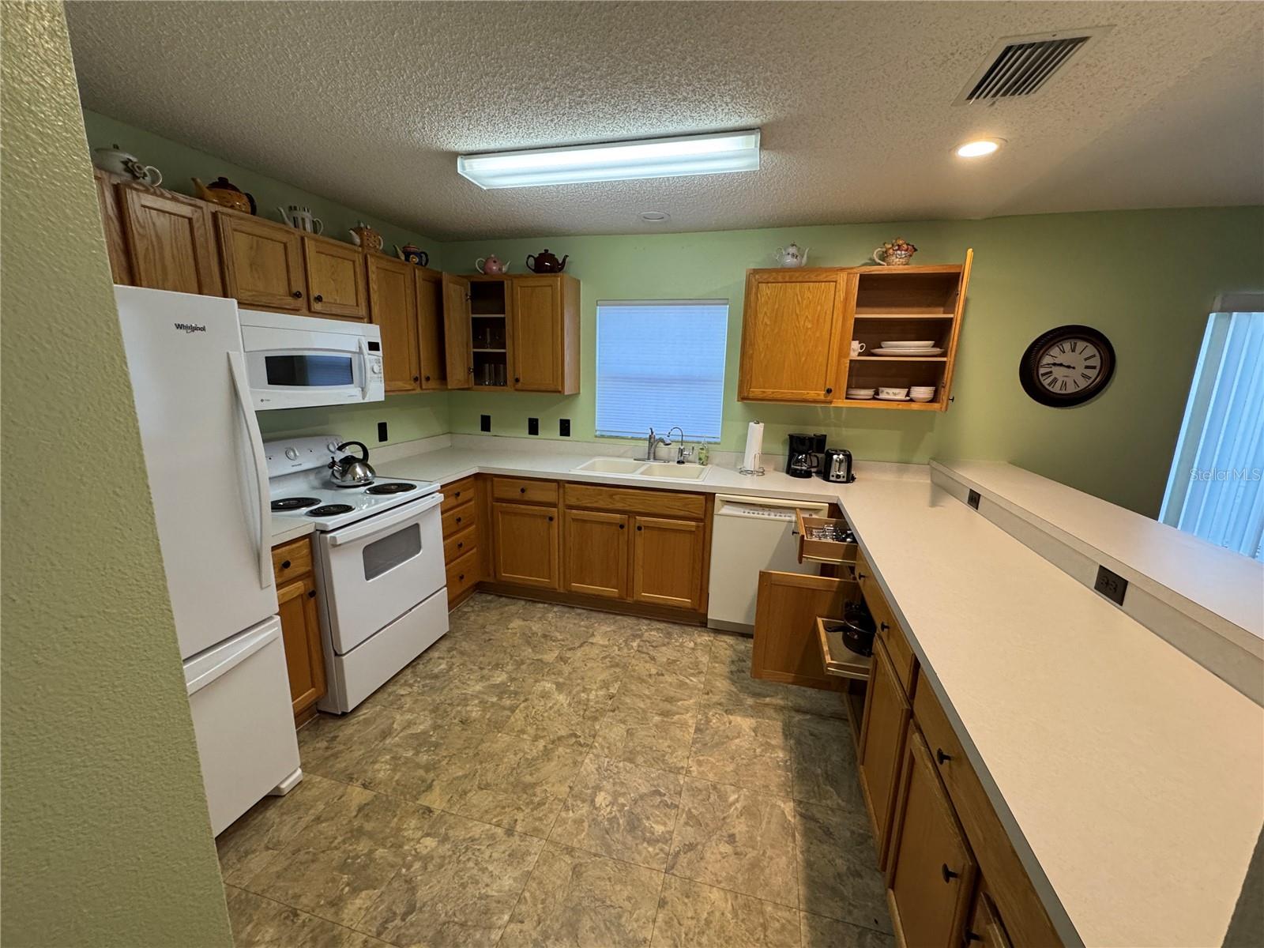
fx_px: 511
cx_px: 632
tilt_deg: -12.5
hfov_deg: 102.1
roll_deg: -2.1
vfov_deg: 85.7
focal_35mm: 14
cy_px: 474
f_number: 2.2
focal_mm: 2.22
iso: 250
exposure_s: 1/120
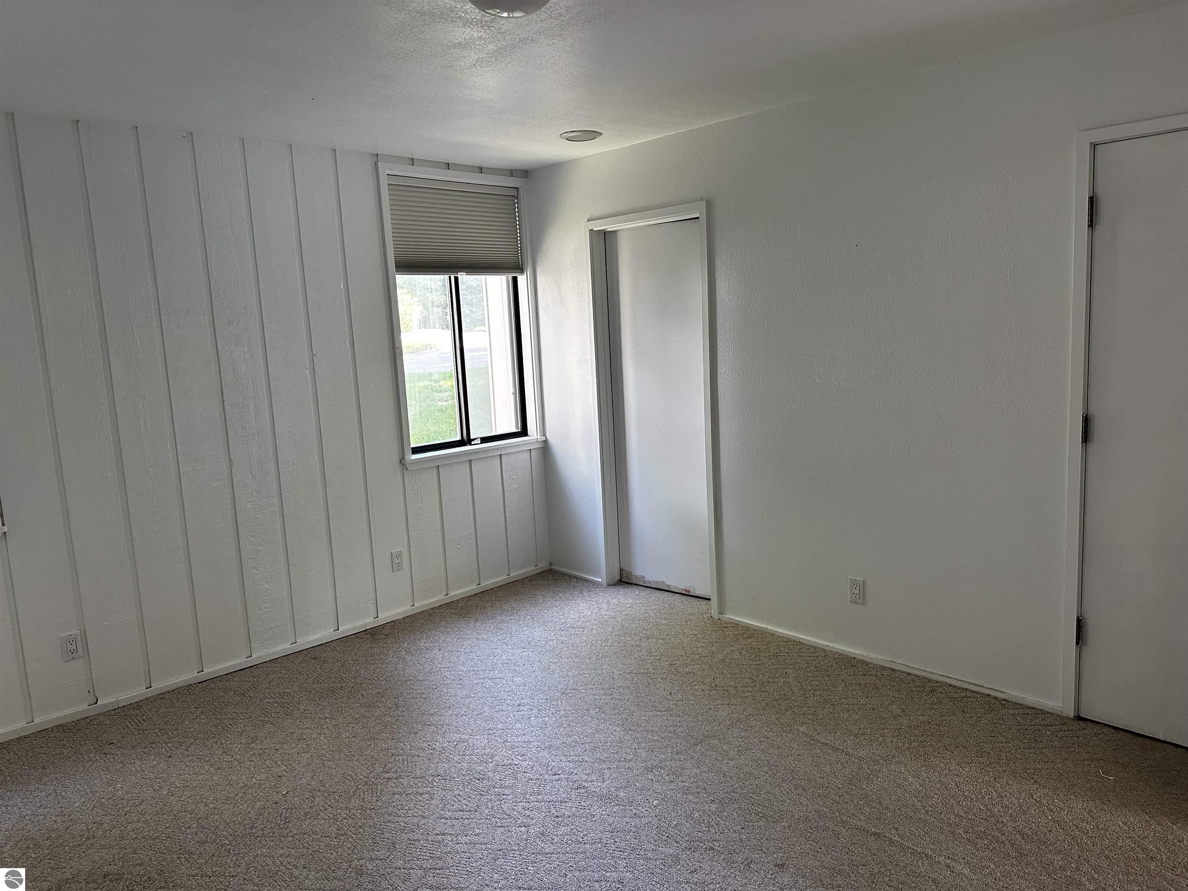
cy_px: 446
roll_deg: +3.2
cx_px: 594
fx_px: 824
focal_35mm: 24
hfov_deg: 71.6
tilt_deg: -8.5
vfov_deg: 56.8
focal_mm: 6.86
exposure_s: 1/121
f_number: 1.78
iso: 200
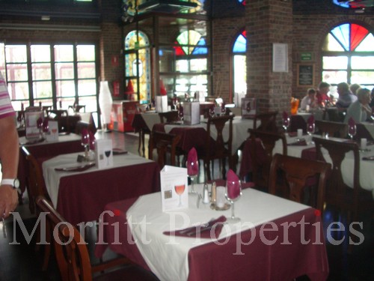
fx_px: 378
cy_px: 140
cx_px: 187
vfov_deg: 40.7
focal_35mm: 35
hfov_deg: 52.6
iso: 200
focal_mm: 5.8
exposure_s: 1/60
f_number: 2.6
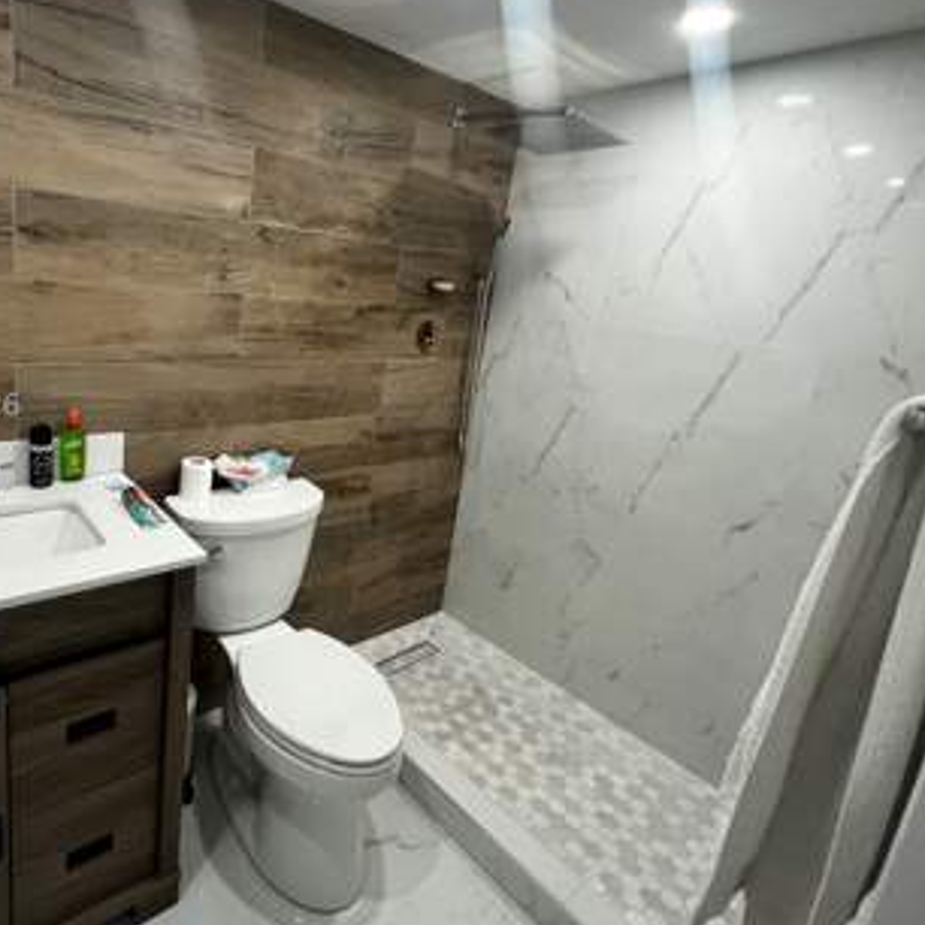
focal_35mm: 18
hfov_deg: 77.8
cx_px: 299
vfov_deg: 80.4
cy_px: 405
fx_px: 544
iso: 160
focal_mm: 1.57
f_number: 1.8
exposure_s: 1/99
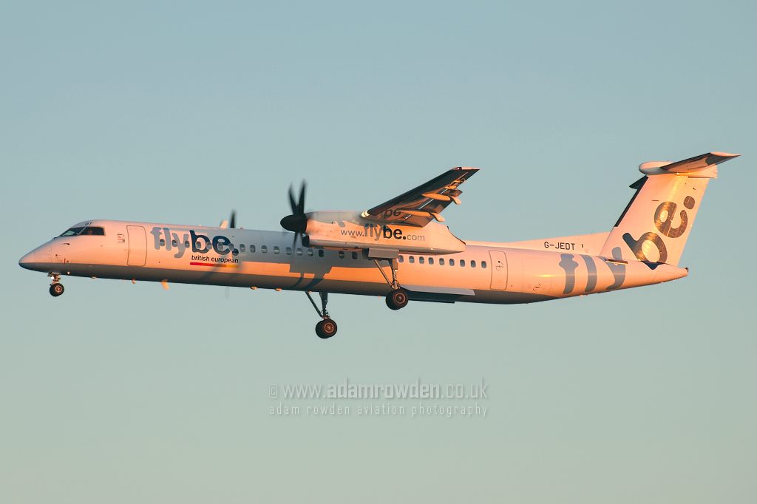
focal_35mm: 270
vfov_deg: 5.1
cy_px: 252
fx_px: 5675
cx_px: 378
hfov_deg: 7.6
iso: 250
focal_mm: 180
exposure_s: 1/250
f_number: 5.6
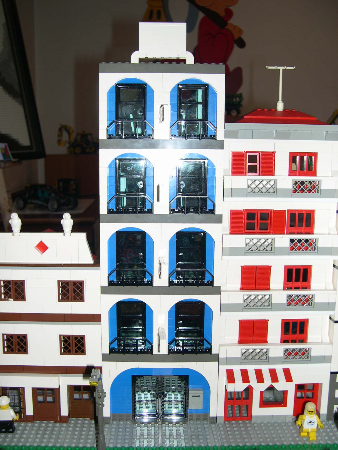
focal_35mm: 38
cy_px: 225
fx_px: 495
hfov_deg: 37.7
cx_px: 169
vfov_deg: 49.0
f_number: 2.8
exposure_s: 1/60
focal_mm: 8
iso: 100
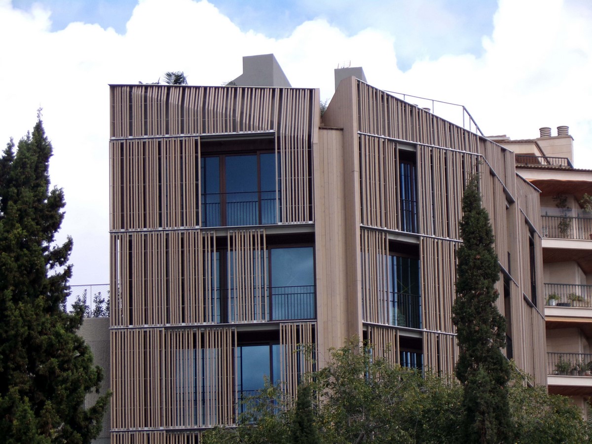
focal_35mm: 151
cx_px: 296
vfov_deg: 9.8
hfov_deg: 13.1
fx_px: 2582
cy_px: 222
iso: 80
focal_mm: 27.1
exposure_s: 1/400
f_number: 4.5
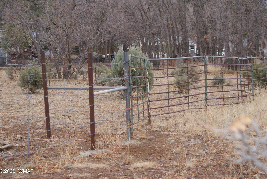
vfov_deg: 13.1
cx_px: 134
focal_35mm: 105
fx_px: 780
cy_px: 90
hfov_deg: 19.4
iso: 400
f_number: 6.3
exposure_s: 1/160
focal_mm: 70
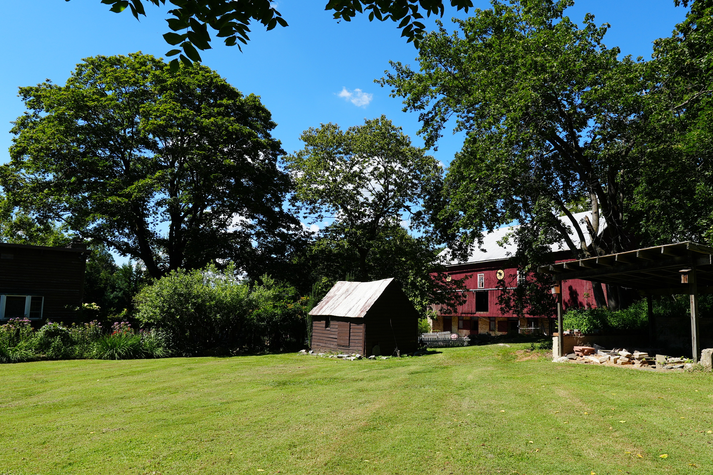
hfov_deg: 73.9
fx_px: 470
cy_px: 264
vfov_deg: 53.6
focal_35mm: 24
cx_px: 415
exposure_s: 1/400
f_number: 5
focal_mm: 11
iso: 100
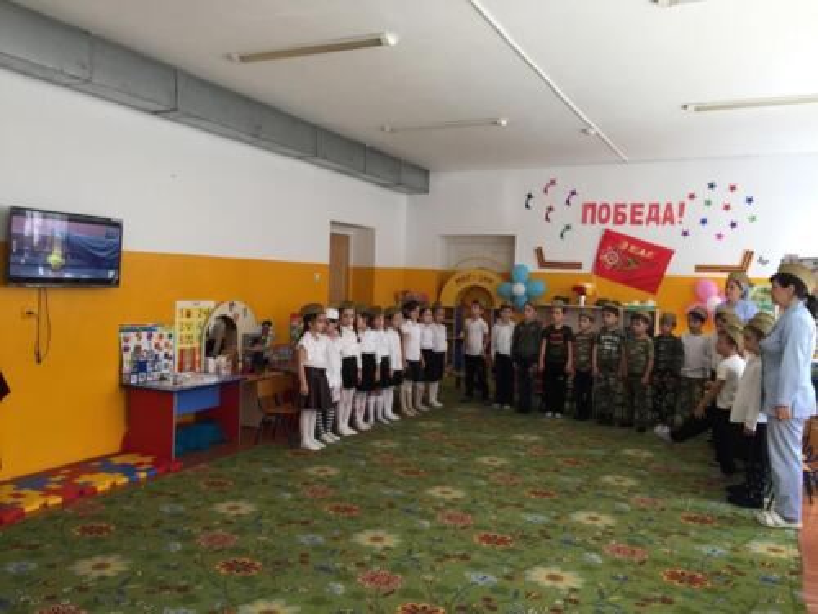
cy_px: 307
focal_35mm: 29
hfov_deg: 61.7
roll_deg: -1.1
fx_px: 685
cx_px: 409
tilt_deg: -2.1
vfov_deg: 48.2
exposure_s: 1/50
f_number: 2.2
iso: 32
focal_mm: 4.15
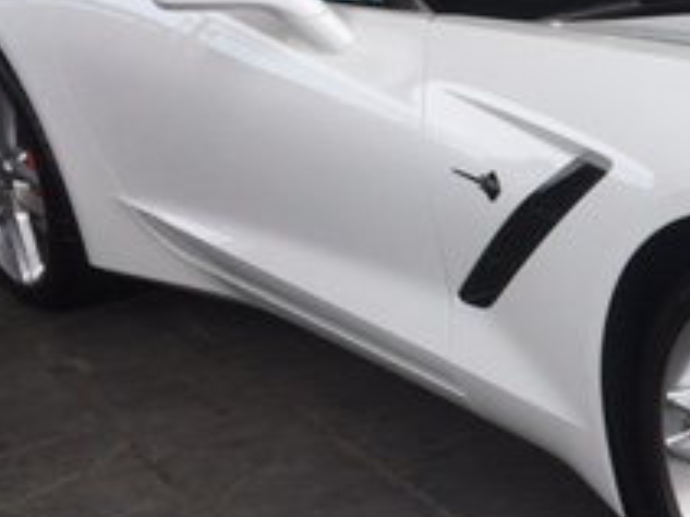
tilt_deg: -17.8
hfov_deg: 20.6
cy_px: 301
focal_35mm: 88
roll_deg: +0.4
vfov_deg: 16.8
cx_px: 863
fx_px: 1753
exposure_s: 1/530
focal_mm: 4.15
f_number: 2.2
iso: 25
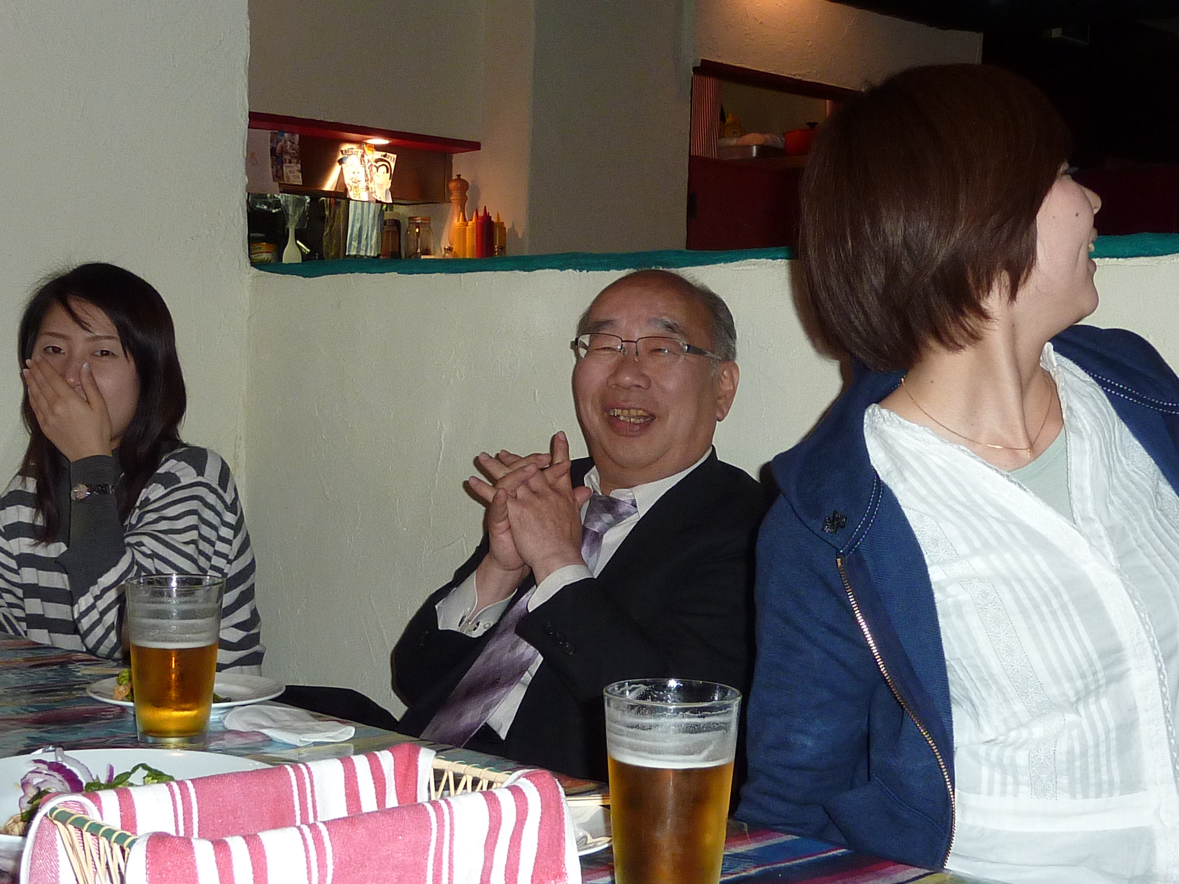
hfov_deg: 37.5
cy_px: 442
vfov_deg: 28.6
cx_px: 590
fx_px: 1737
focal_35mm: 51
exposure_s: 1/30
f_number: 3.4
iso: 160
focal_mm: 4.7
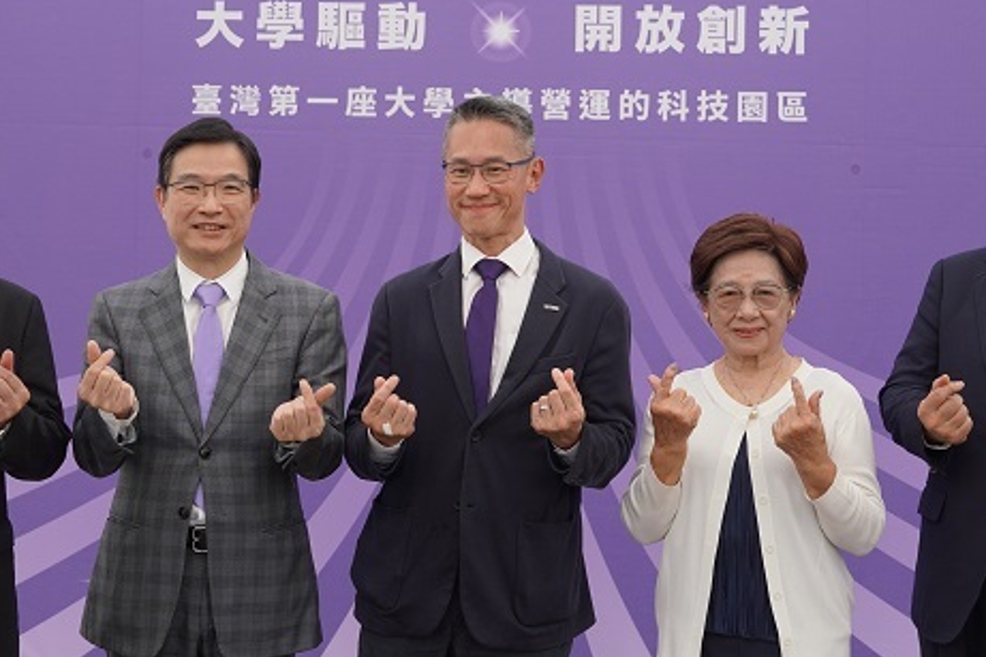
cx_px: 471
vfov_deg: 18.1
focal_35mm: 75
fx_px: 2053
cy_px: 248
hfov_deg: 27.0
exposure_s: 1/160
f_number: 4.5
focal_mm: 32
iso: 125
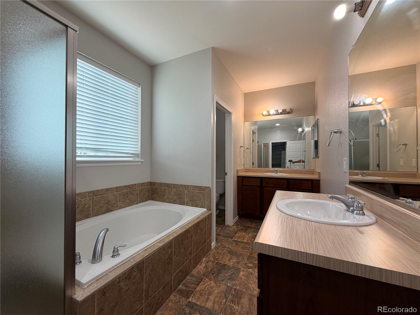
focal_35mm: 14
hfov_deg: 102.1
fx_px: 170
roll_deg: +0.3
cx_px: 210
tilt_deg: +1.4
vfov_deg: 85.7
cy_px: 158
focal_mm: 2.22
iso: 125
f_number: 2.2
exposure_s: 1/120
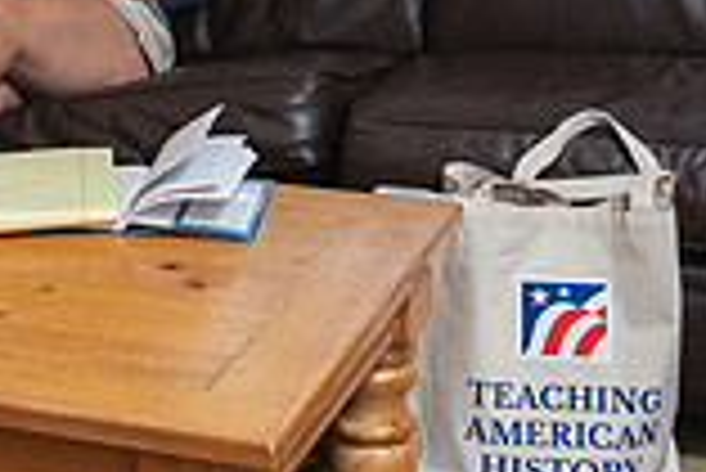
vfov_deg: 11.4
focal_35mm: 118
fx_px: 2316
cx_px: -103
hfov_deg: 16.7
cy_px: -106
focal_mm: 32
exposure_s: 1/100
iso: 1000
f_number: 4.5
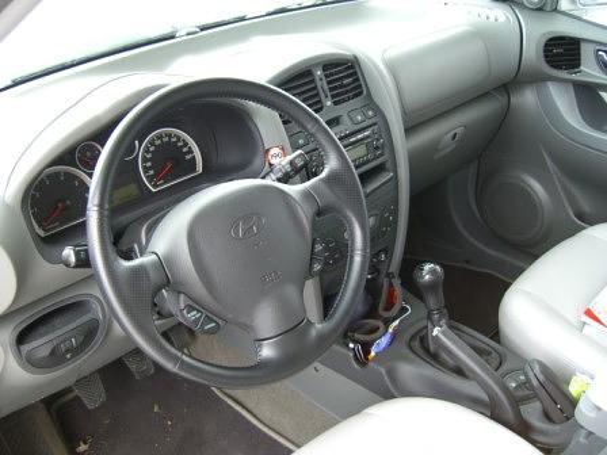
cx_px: 304
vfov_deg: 37.7
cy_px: 228
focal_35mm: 38
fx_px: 666
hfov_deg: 49.0
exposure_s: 1/20
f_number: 2.8
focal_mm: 7.9
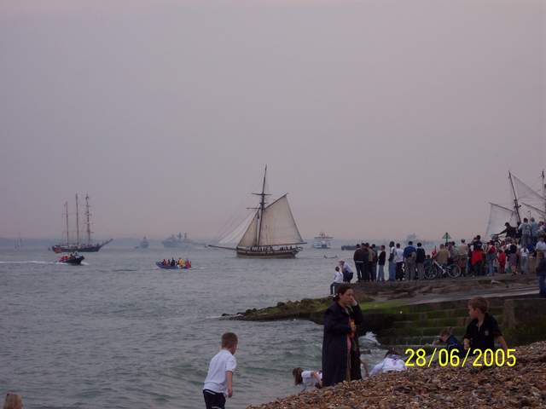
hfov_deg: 17.3
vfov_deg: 13.0
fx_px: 1798
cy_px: 204
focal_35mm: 114
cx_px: 273
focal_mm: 24
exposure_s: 1/180
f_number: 4.8
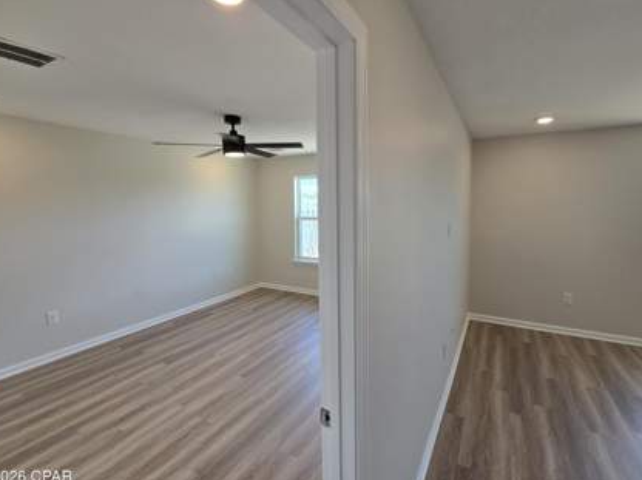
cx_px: 349
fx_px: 278
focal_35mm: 15
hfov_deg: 98.0
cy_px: 223
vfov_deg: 81.5
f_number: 2.2
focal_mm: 2.2
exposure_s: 1/120
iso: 50
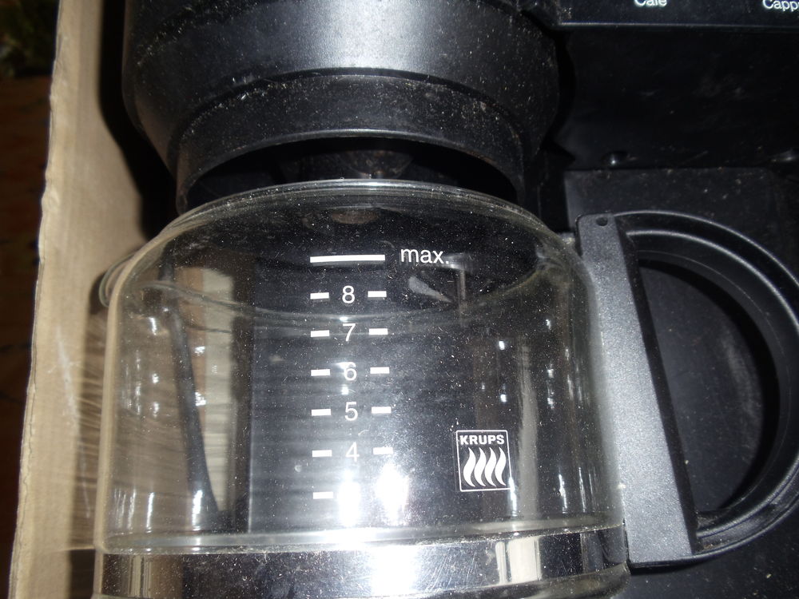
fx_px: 1016
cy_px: 300
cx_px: 400
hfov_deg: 42.9
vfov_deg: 32.9
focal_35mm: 44
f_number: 7.1
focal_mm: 6
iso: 80
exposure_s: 1/30
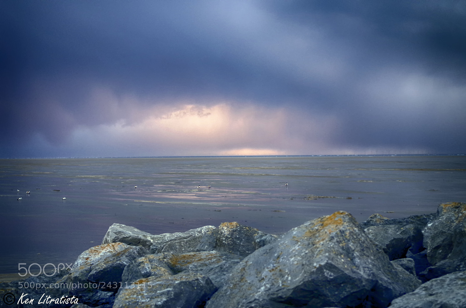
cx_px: 233
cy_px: 154
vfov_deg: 18.8
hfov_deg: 28.1
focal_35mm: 72
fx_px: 930
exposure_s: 1/50
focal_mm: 47.5
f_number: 5.6
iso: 800
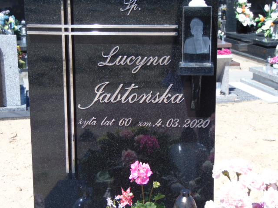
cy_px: 104
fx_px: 570
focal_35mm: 71
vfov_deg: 20.7
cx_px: 139
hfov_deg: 27.4
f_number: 3.7
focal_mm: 12.8
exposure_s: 1/640
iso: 80
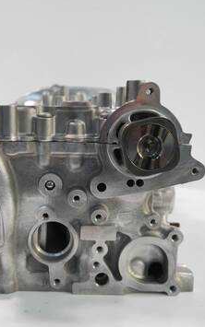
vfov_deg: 46.2
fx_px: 384
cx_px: 63
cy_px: 163
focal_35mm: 43
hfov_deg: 29.6
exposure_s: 1/60
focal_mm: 15
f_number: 3.5
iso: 500
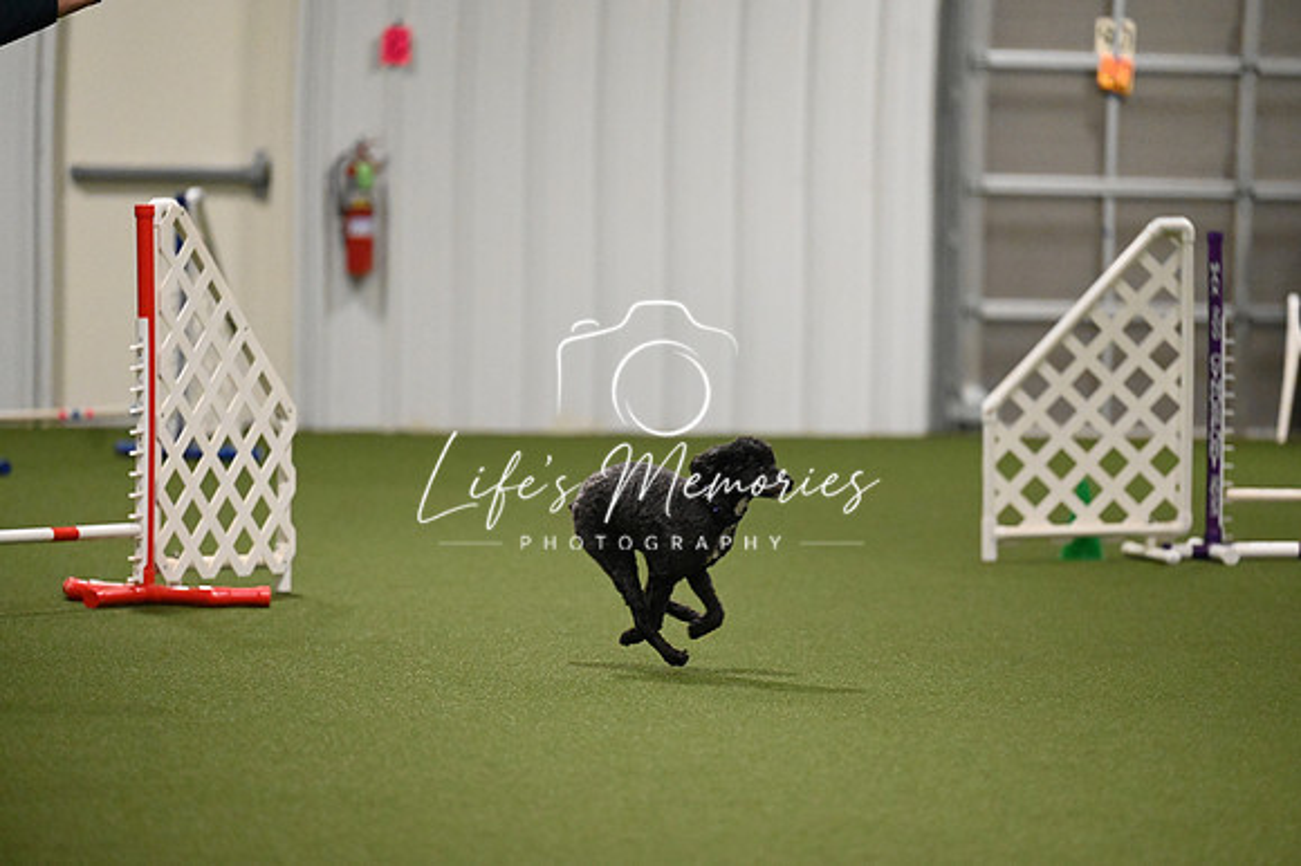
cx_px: 650
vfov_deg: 6.9
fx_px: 7223
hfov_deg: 10.3
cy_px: 433
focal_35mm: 200
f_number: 3.2
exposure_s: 1/800
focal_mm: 200
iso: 12800
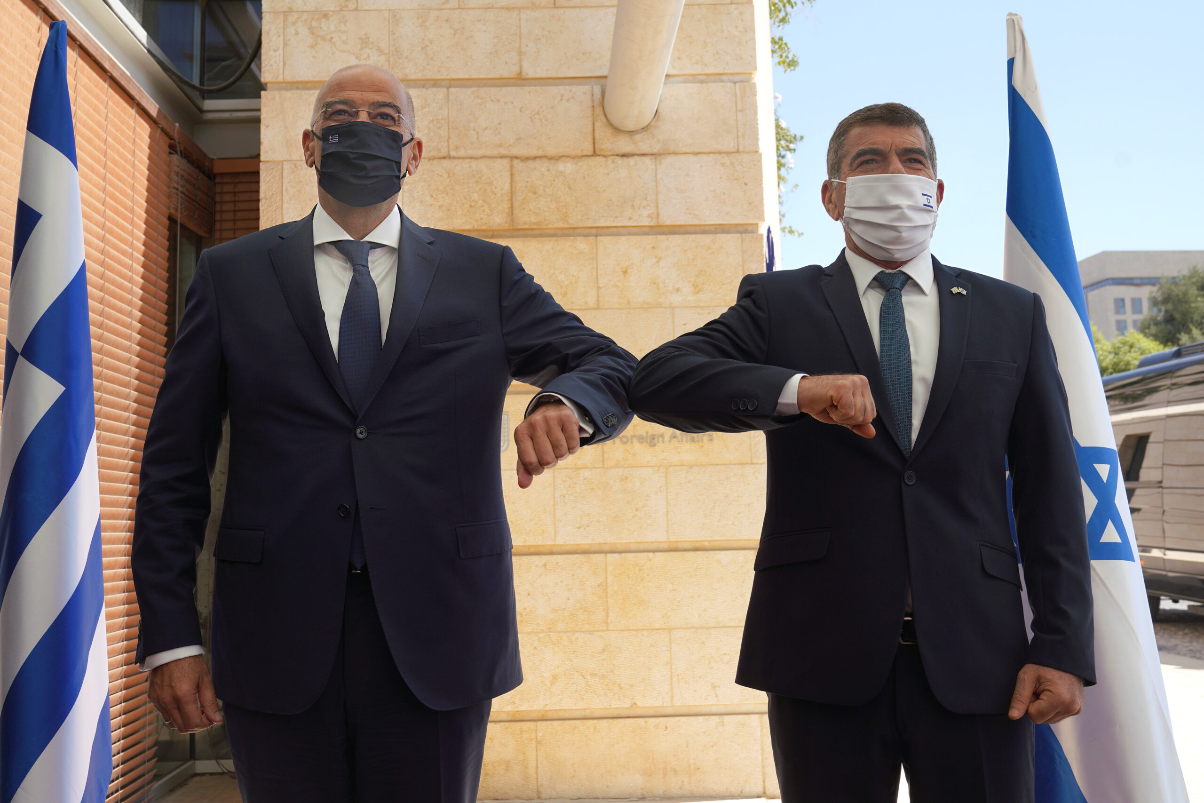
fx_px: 1104
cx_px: 602
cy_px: 402
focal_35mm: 33
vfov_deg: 40.0
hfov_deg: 57.2
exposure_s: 1/250
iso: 100
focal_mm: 33
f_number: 6.3
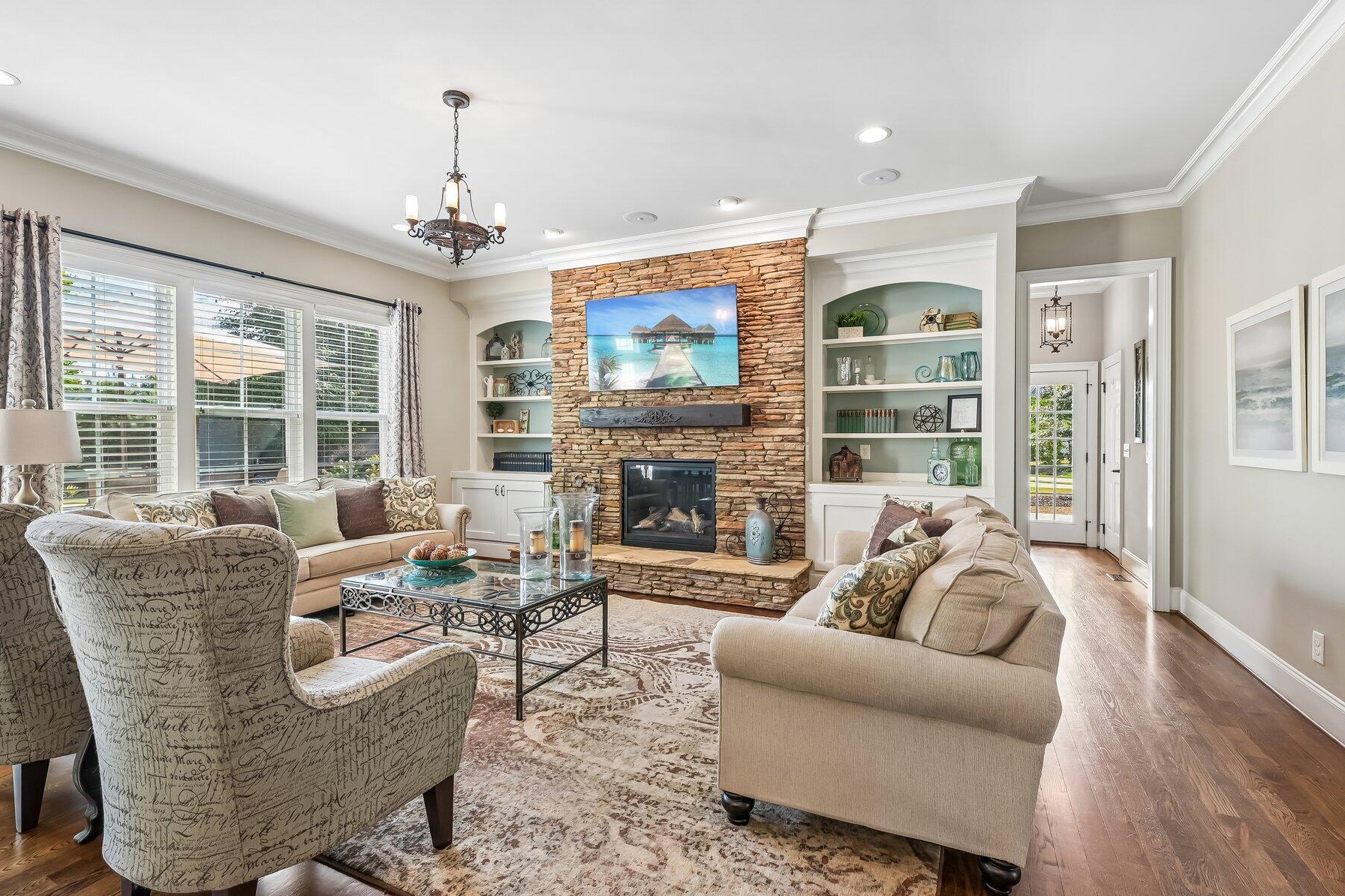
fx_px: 598
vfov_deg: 73.7
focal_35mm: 16
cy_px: 442
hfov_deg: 96.7
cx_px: 670
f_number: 9
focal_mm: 14
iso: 200
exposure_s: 1/5
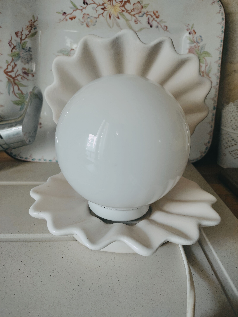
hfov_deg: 53.1
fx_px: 238
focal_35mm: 26
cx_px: 119
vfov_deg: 67.3
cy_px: 158
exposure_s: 1/33
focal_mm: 4.74
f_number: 1.79
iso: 786
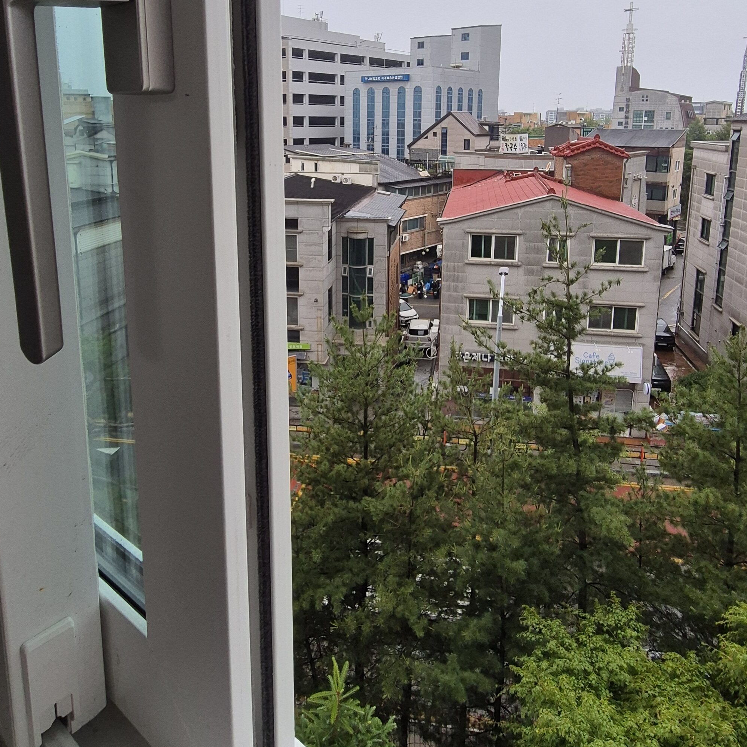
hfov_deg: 67.2
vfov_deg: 64.8
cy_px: 226
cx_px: 355
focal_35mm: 23
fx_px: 562
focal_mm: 2.2
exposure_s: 1/718
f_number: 2.2
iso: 100
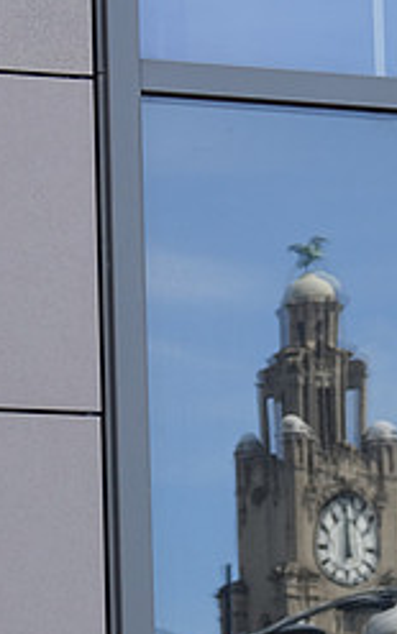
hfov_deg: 5.3
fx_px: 4293
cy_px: 657
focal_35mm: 248
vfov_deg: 8.4
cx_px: 483
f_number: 4
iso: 100
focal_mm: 38.04
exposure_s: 1/200
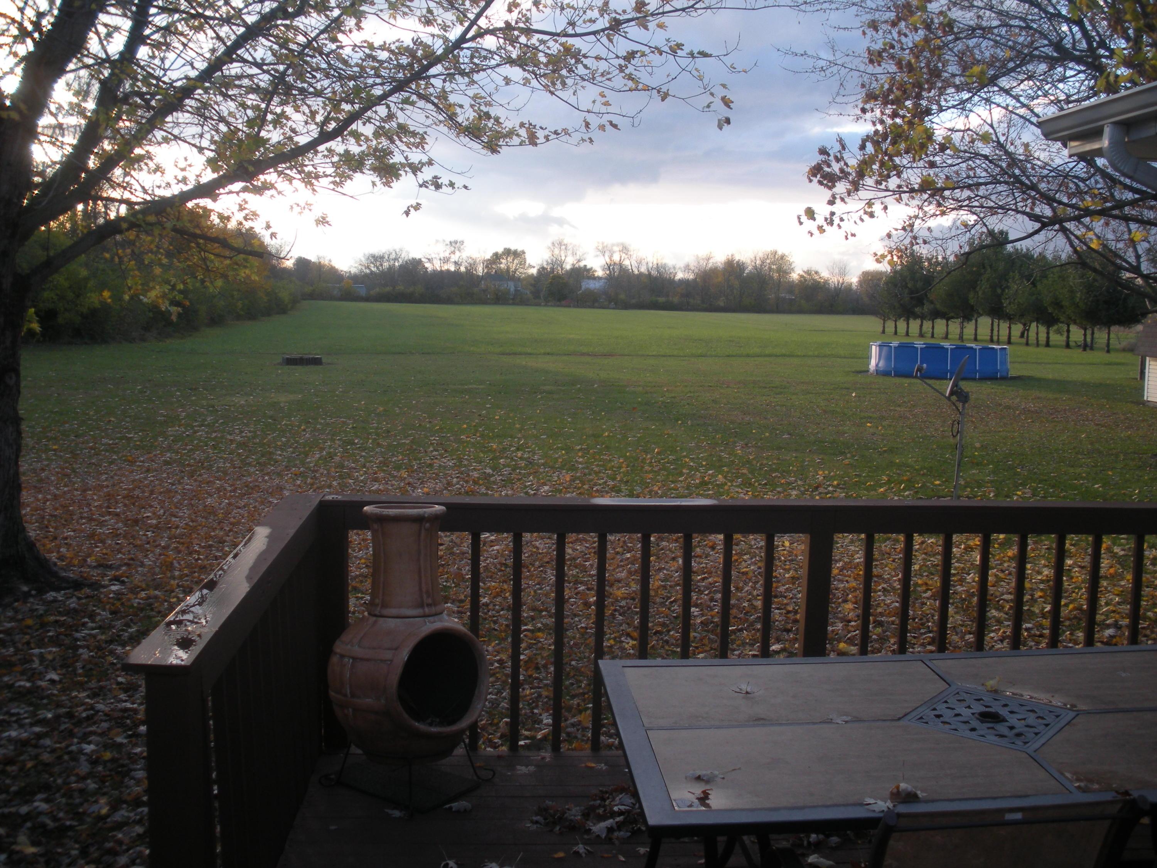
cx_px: 578
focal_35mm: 36
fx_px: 1203
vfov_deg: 39.7
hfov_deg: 51.4
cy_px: 434
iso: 64
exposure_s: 1/99.6
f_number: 3.5
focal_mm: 6.3
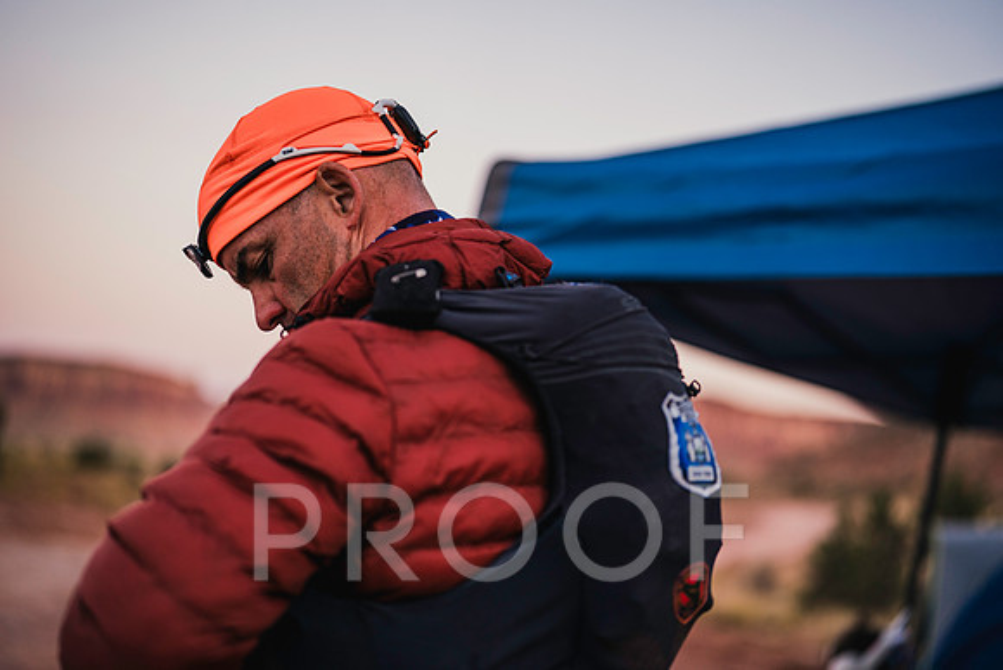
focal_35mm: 50
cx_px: 502
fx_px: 1393
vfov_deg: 27.0
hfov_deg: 39.6
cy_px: 335
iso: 160
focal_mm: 50
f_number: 1.4
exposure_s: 1/100
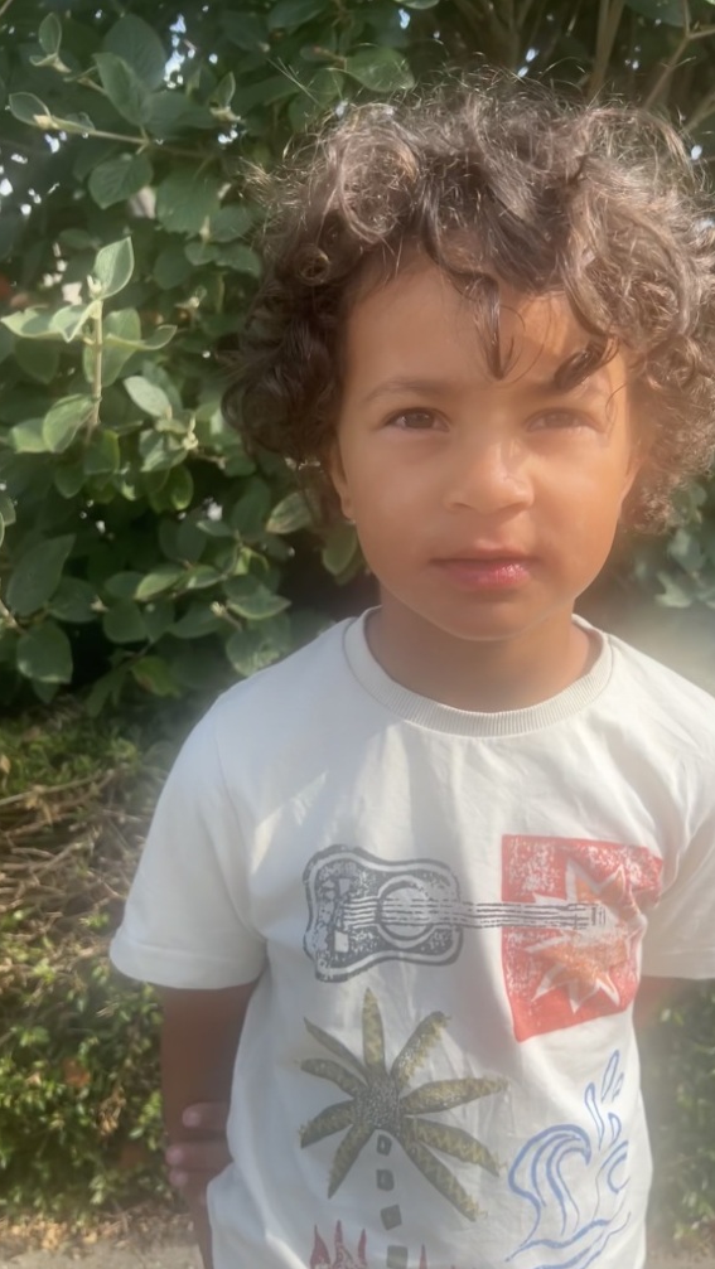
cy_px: 651
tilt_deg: -11.6
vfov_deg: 64.3
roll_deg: +0.7
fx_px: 1010
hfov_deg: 38.9
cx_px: 400
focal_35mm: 30
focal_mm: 5.7
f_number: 1.5
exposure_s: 1/1395
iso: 50
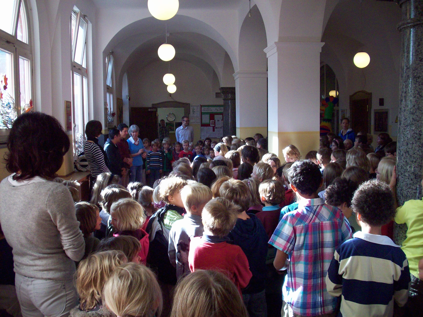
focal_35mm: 37
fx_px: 452
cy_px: 158
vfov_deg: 38.7
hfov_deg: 50.1
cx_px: 212
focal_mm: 6.2
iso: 153
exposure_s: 1/128
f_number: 2.8
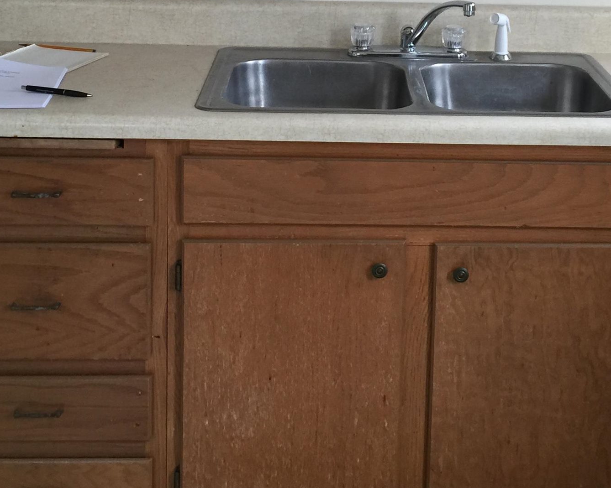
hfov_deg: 29.0
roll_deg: -1.6
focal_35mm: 65
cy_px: 13
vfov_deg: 22.7
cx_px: 399
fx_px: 1175
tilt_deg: -10.1
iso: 50
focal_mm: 4.15
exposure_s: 1/15
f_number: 2.2
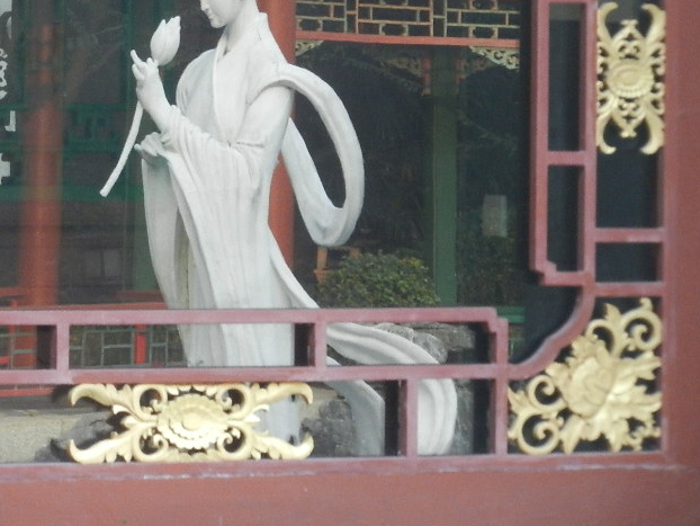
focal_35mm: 311
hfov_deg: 6.4
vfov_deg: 4.8
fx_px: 6291
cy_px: 96
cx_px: 208
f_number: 5.3
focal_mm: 34
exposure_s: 1/25
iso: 400
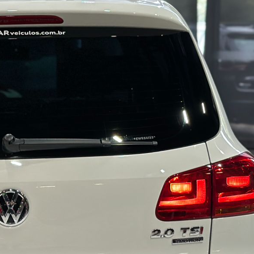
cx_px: 5
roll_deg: +0.6
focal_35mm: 139
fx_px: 1154
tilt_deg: -10.0
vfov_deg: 12.5
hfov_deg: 12.4
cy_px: 214
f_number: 1.78
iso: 125
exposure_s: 1/120
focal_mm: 6.86
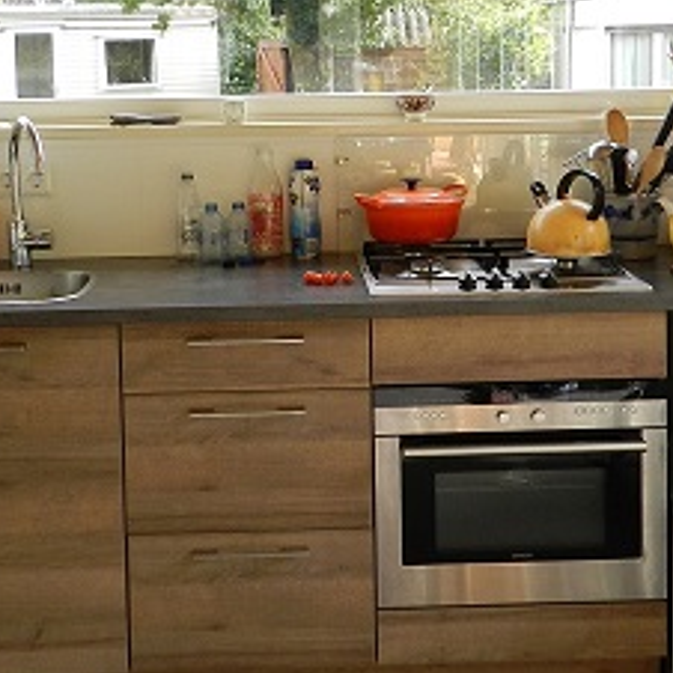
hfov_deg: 31.6
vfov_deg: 30.9
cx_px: 322
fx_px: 1188
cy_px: 140
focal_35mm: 54
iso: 160
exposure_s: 1/100
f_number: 3.4
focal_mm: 4
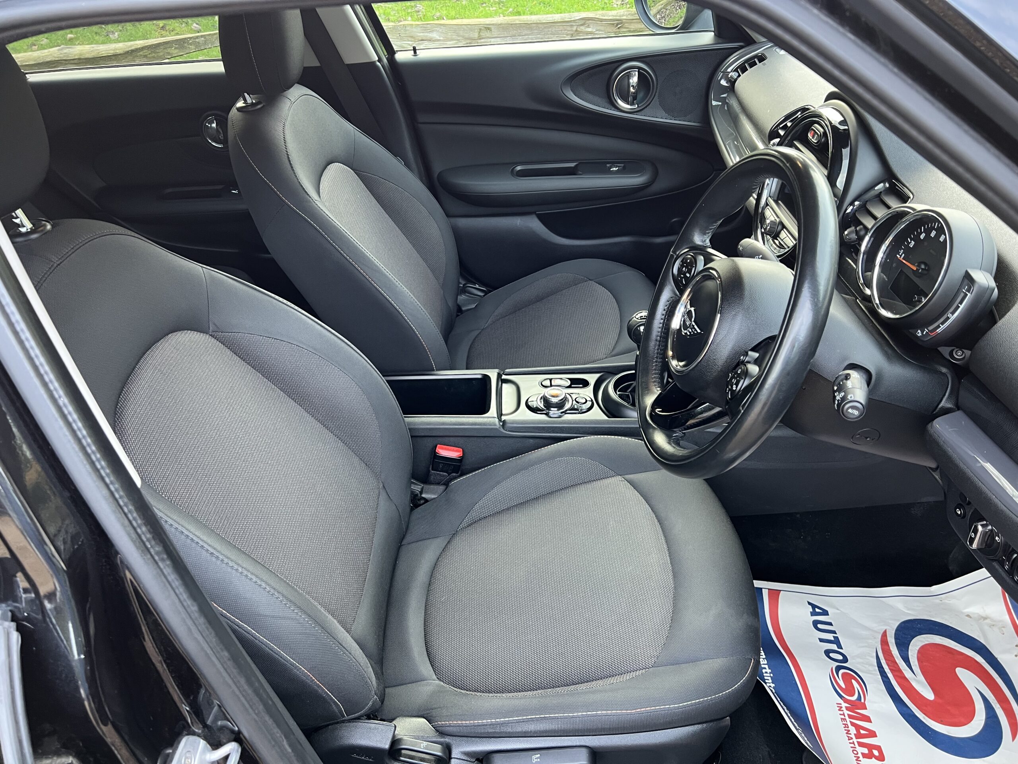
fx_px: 765
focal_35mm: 26
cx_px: 509
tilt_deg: -32.8
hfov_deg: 67.3
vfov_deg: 53.1
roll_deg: +6.9
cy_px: 382
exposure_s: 1/91
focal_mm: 5.7
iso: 125
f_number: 1.5
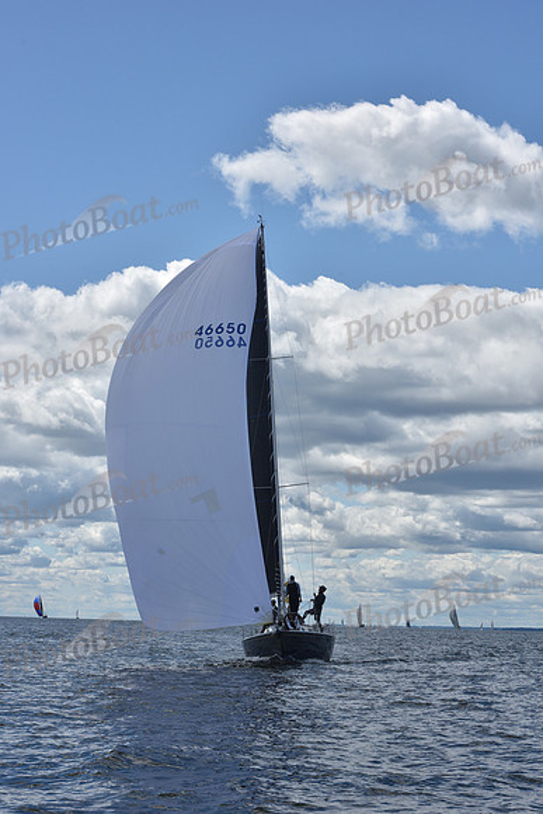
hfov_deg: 18.2
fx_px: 1696
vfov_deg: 27.0
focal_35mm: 75
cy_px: 407
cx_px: 272
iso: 250
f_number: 11
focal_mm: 75
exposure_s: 1/800
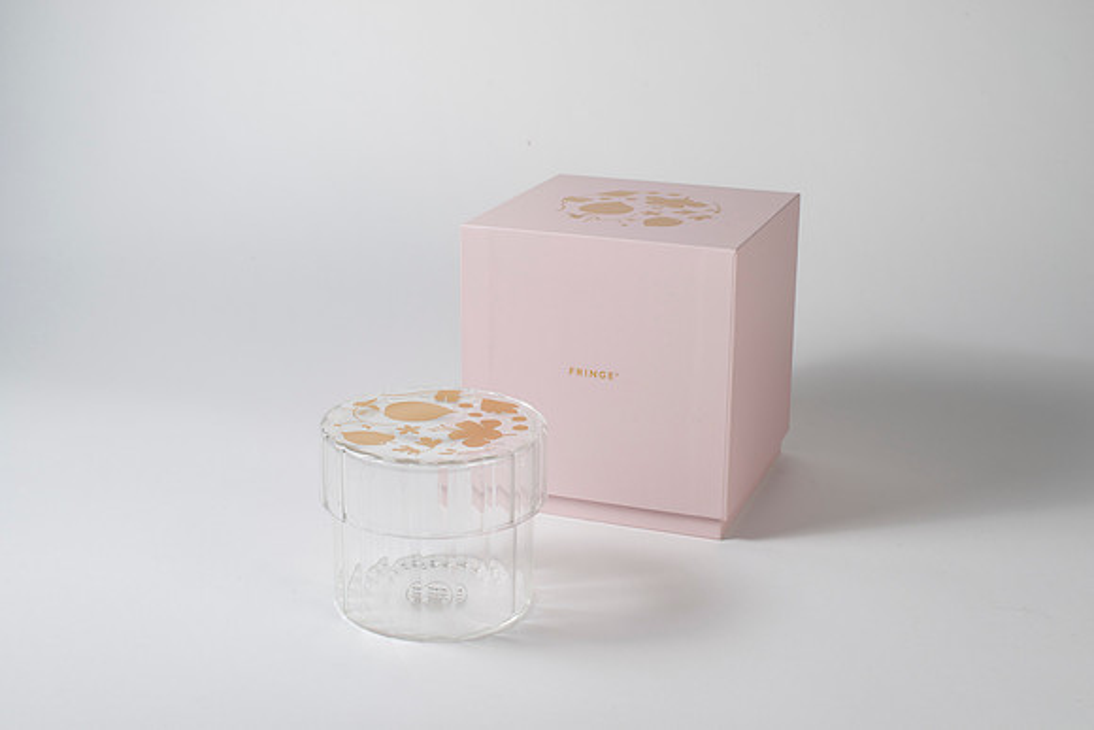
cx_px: 547
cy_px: 365
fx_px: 1544
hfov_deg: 39.0
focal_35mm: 51
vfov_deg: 26.6
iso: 100
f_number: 16
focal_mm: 50
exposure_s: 1/200
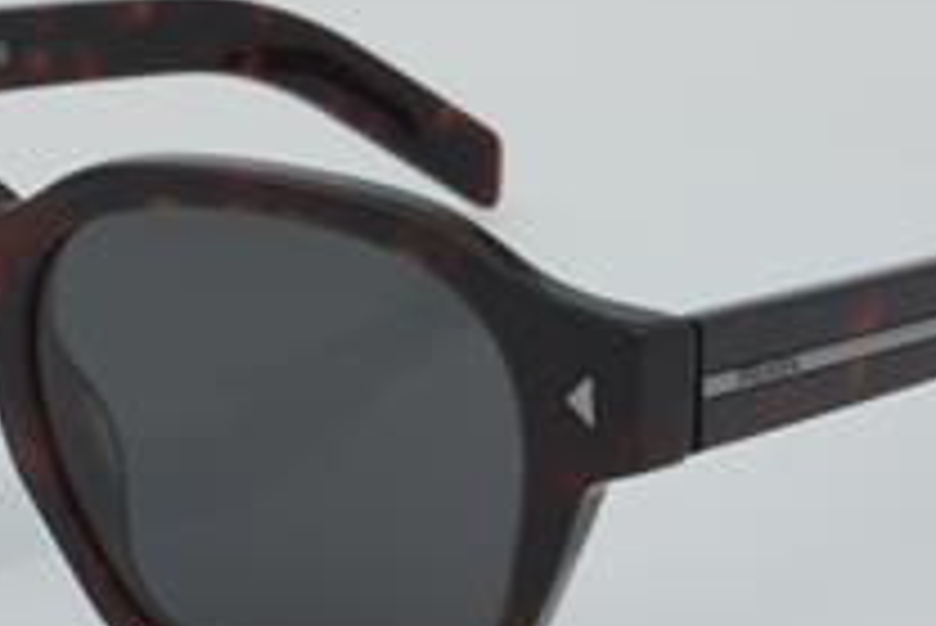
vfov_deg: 9.5
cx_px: 360
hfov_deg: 14.2
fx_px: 3746
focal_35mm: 144
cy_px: 351
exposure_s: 1/4
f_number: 32
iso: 100
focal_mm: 50
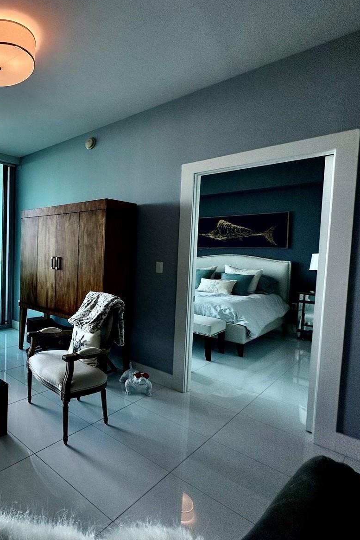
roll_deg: -0.7
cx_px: -4
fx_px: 300
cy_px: 264
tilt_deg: -3.2
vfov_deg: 84.0
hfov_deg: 49.7
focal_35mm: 20
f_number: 2.2
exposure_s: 1/407
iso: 40
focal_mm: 2.22
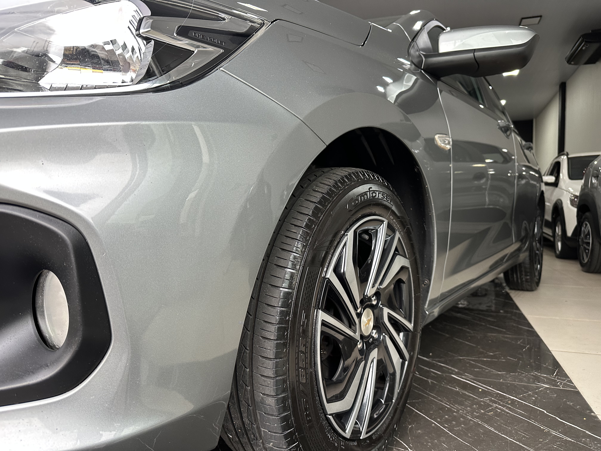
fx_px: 417
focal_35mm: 24
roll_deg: -0.5
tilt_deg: -0.9
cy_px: 226
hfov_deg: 71.6
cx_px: 300
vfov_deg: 56.8
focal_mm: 6.86
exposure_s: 1/60
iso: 200
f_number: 1.78
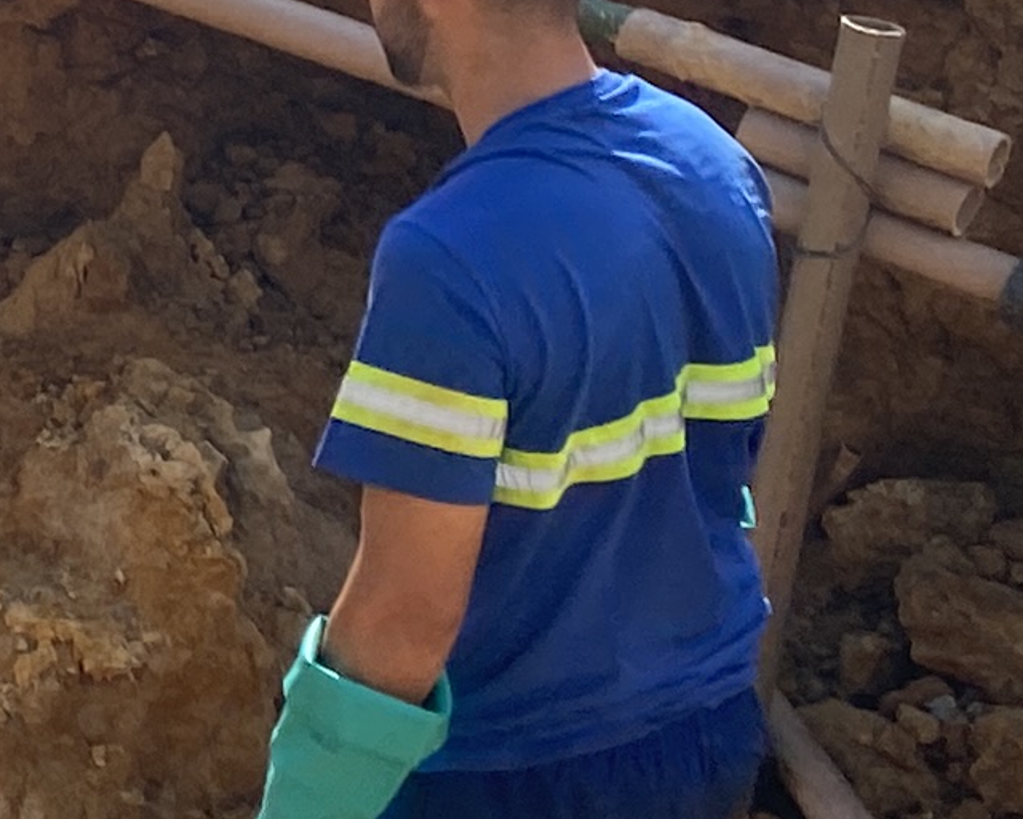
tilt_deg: -14.8
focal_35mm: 160
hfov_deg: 10.0
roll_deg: +0.1
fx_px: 4844
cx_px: -1698
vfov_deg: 9.5
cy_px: -266
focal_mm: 4.25
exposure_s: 1/1193
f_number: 1.8
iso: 32
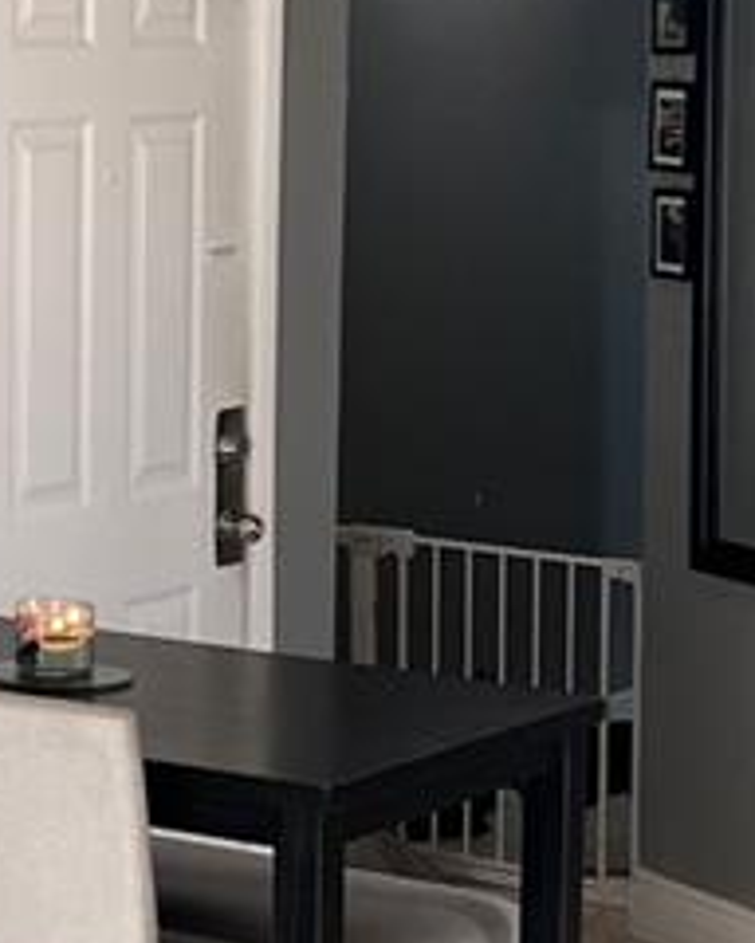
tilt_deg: -3.8
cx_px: -492
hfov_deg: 11.5
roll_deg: +0.7
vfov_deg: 15.1
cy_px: 318
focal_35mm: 127
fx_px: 3547
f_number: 1.5
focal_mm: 5.7
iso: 64
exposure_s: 1/120
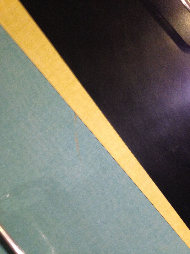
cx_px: 95
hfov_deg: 42.9
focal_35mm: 33
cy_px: 127
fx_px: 242
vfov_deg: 55.4
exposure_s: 1/17
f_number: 2.4
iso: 320
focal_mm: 4.12
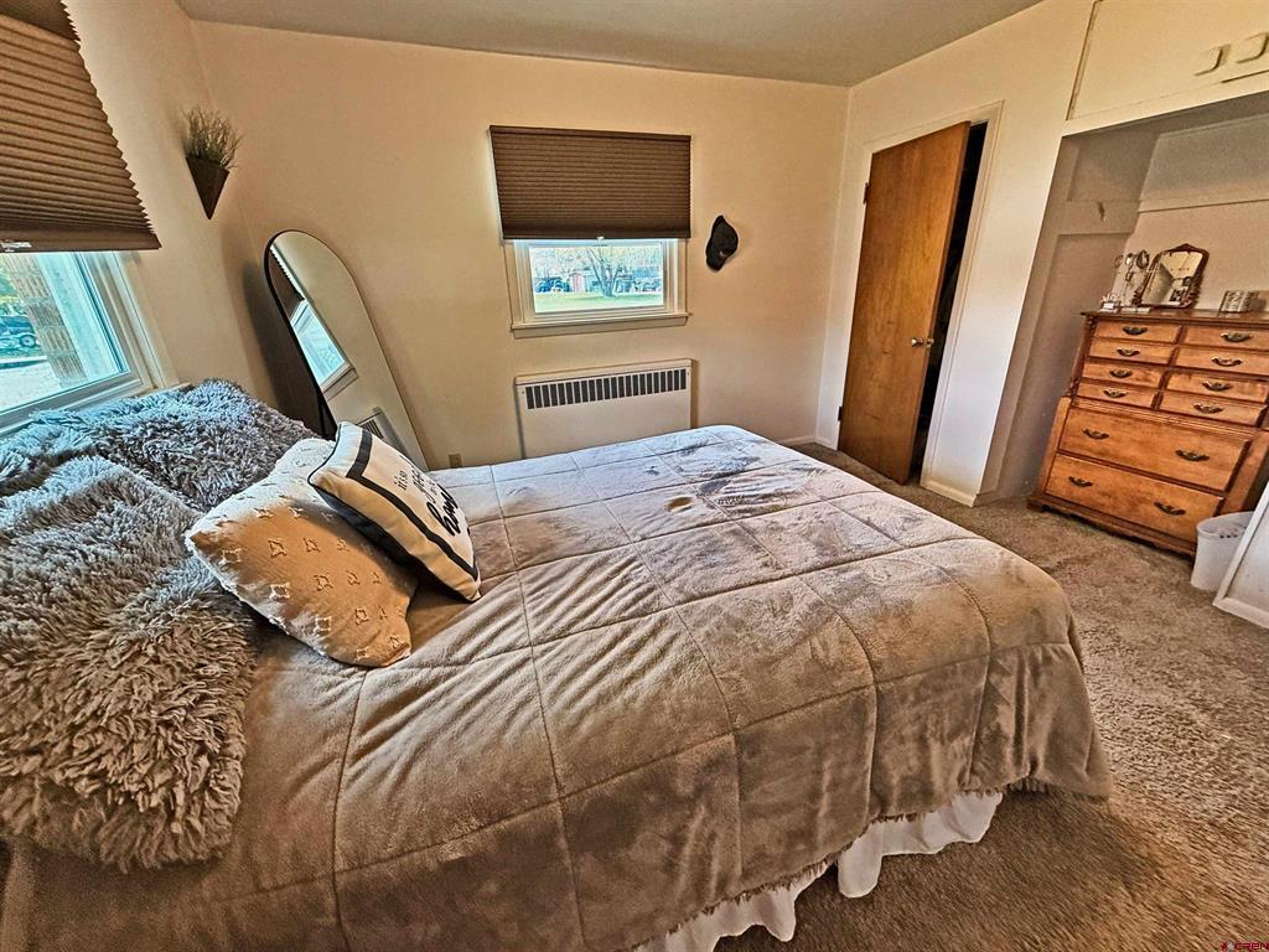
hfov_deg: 102.1
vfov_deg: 85.7
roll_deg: +2.8
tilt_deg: -22.2
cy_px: 476
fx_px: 513
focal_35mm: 14
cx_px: 634
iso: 200
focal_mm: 2.22
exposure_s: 1/60
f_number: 2.2
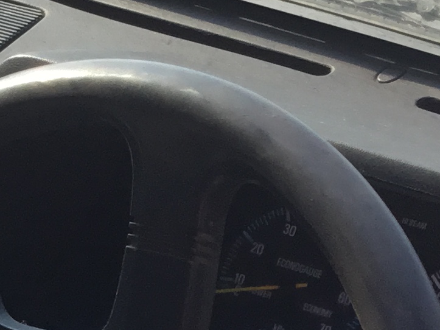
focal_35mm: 140
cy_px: 555
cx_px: -78
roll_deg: -8.3
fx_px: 1779
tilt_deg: -30.6
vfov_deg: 10.1
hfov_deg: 13.7
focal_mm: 3.3
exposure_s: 1/272
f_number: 2.4
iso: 25
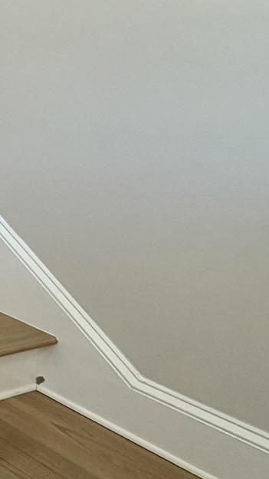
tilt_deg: -8.3
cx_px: -429
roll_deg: -1.2
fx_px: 635
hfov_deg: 13.7
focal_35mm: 50
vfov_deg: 40.1
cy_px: 113
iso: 125
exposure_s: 1/120
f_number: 2.2
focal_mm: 2.22
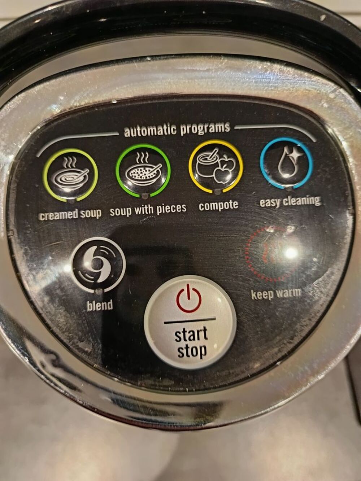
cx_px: 180
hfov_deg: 56.8
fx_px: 334
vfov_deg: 71.6
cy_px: 240
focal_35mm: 24
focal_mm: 5.31
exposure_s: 1/33.3
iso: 869
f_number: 1.7
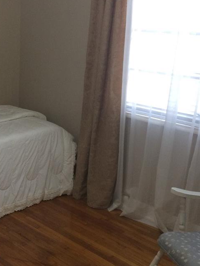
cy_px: 131
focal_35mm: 54
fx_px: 416
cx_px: 29
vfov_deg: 35.5
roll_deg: -1.2
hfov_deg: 26.3
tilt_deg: -17.0
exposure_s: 1/30
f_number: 2.2
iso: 160
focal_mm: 4.15
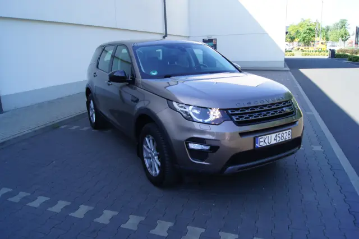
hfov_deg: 67.4
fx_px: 269
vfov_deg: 47.9
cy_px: 120
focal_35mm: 27
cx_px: 180
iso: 100
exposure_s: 1/40
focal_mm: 18
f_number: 8
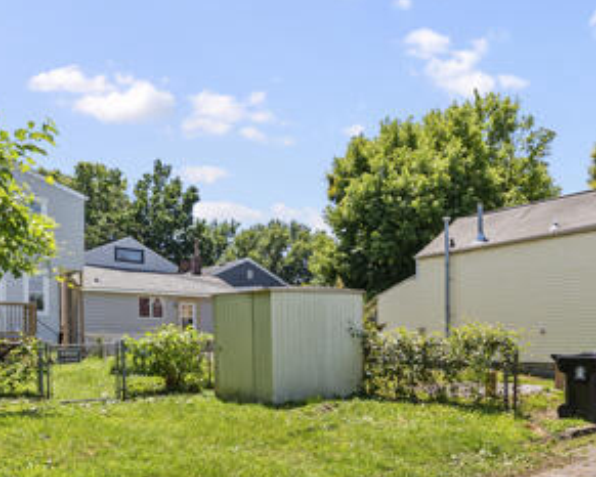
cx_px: 408
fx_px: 564
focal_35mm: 32
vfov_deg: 44.8
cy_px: 339
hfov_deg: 54.3
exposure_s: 1/125
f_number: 11
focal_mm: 16.5
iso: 400
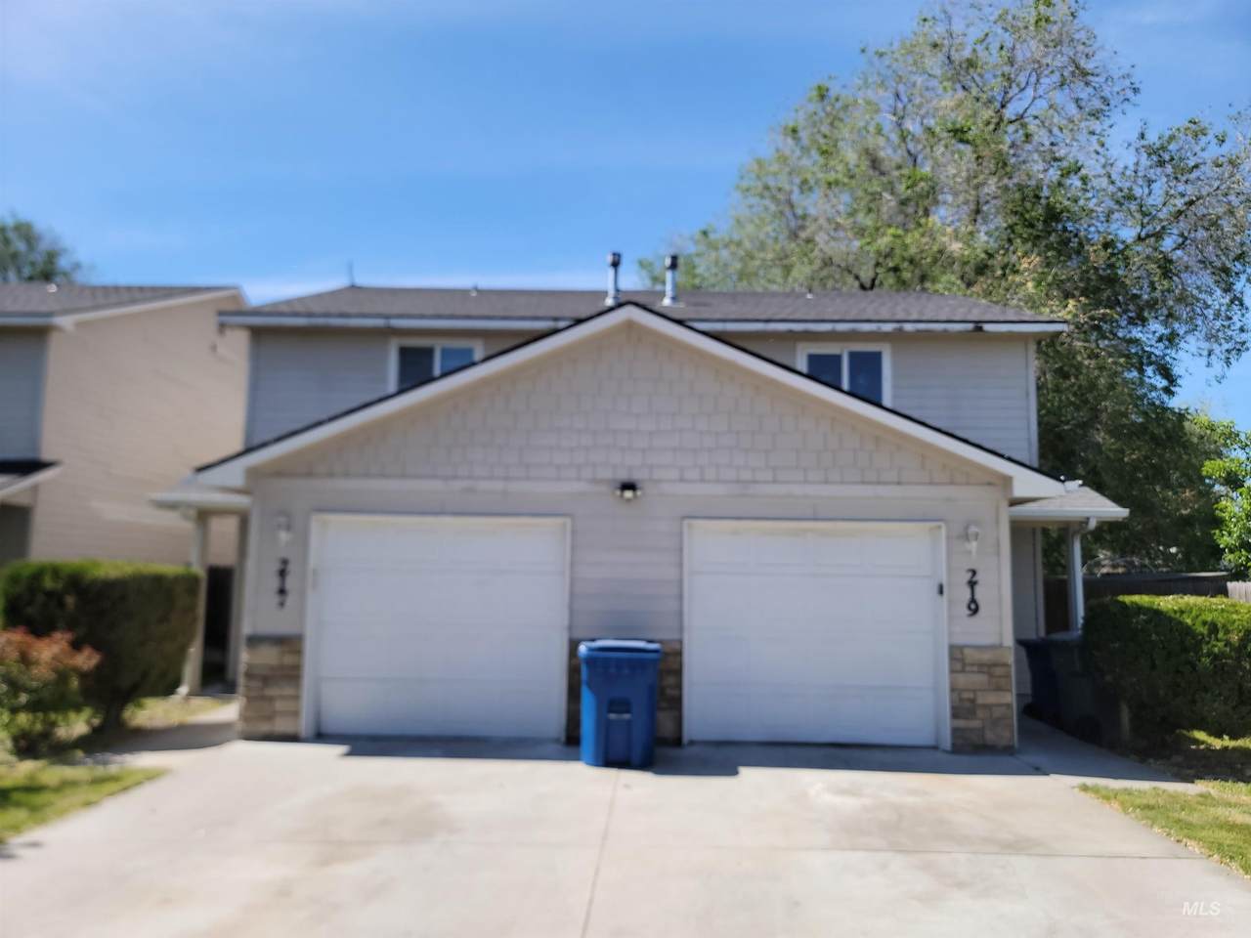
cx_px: 626
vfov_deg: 56.8
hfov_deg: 71.6
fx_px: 867
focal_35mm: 24
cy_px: 469
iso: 16
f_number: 1.8
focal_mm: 6.7
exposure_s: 1/694
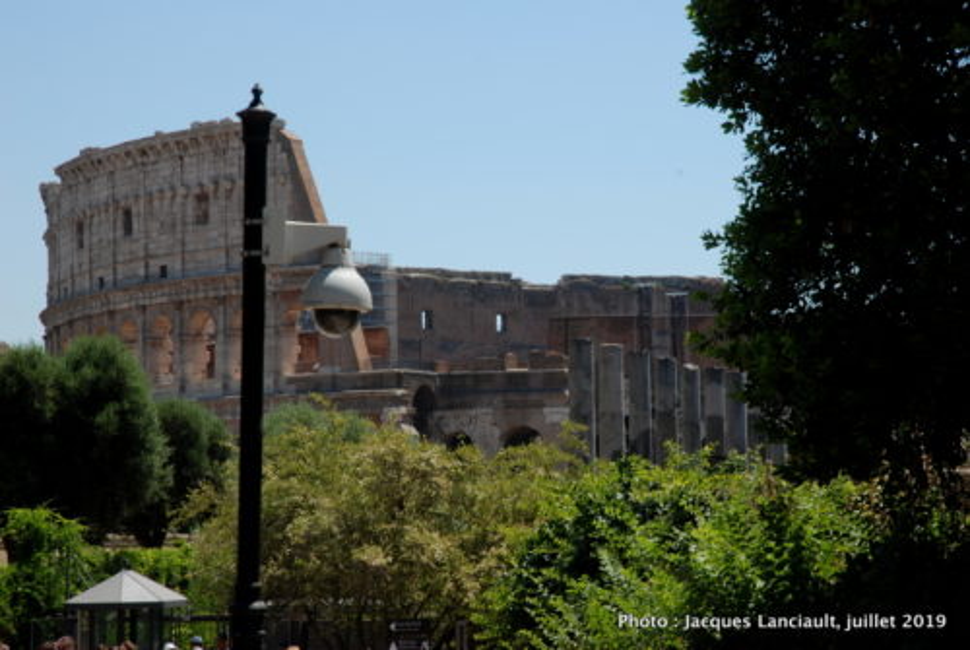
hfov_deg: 19.4
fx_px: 2833
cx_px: 485
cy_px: 325
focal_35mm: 105
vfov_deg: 13.1
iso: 100
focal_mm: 70
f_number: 16
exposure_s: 1/60
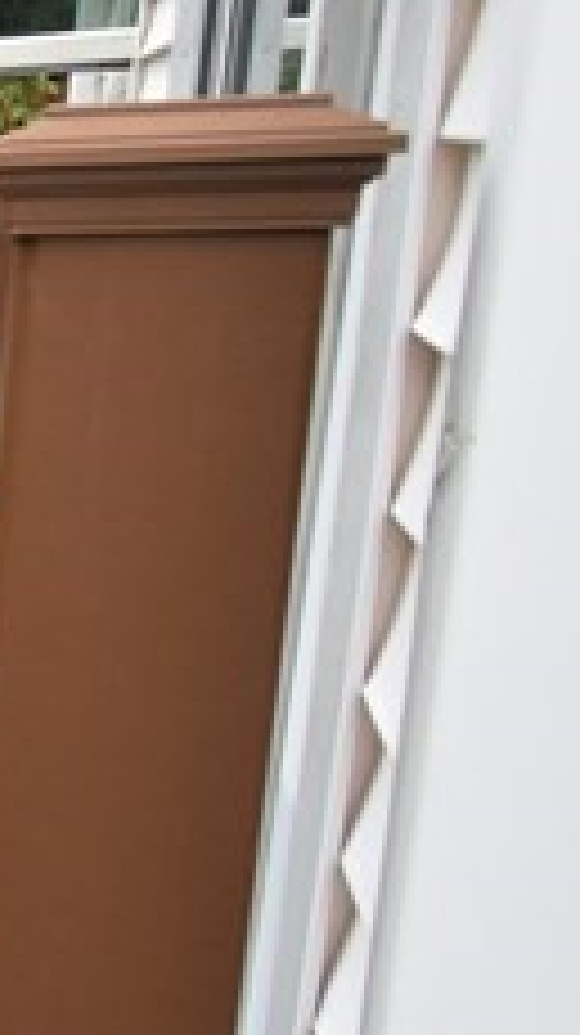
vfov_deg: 30.1
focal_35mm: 70
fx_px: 1918
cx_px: -1497
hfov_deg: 9.3
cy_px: 619
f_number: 5
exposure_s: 1/60
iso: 800
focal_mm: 10
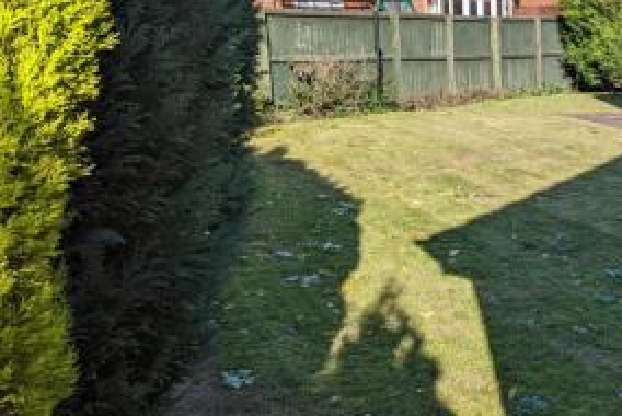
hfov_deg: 36.0
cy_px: 209
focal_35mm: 51
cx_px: 583
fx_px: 882
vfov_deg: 26.5
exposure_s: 1/2020
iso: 45
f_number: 1.85
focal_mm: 6.81
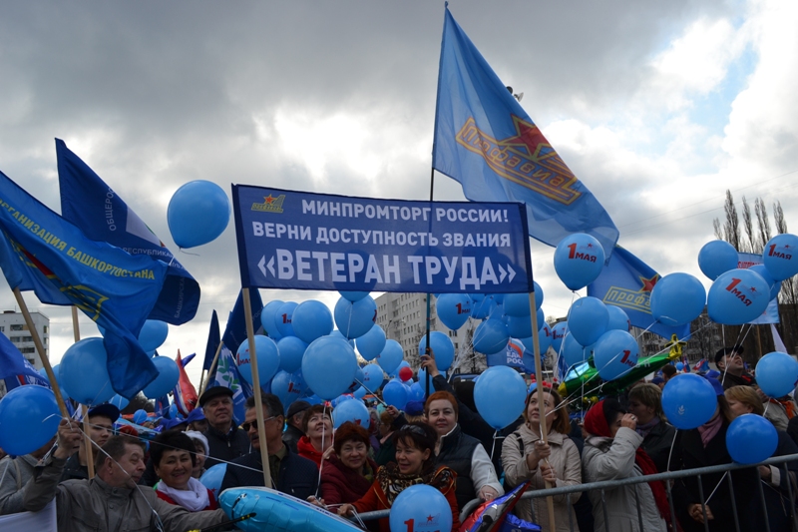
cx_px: 399
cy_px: 266
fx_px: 665
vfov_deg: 43.6
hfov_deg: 61.9
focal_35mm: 30
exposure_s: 1/320
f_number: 9
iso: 100
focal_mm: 20
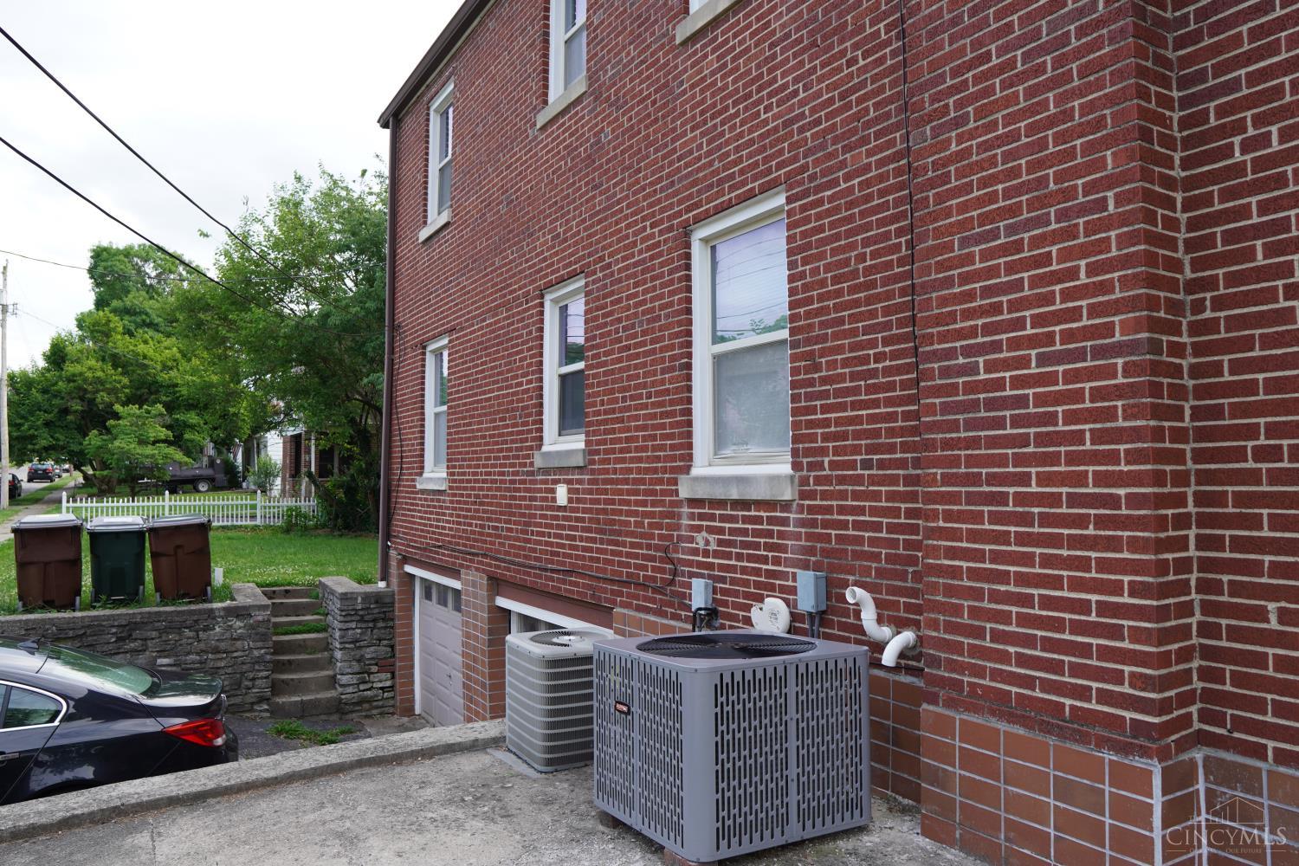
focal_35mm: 24
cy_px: 433
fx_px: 866
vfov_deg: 53.1
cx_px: 650
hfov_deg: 73.7
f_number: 4
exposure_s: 1/60
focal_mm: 16
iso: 100
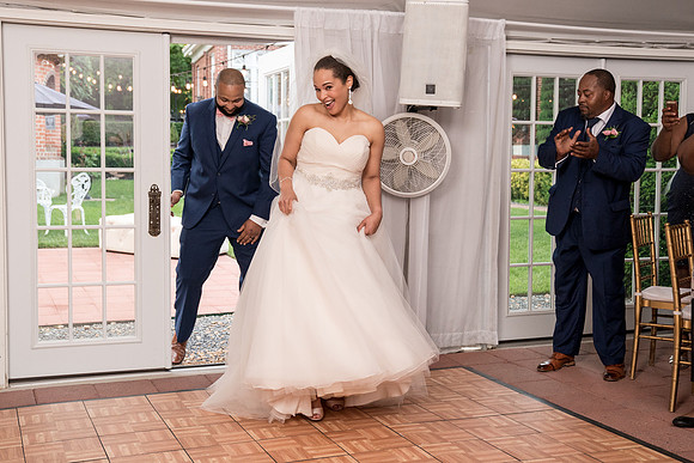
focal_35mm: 46
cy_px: 221
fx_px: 881
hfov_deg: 43.0
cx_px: 326
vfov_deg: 29.5
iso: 2000
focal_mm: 38
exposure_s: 1/200
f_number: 4
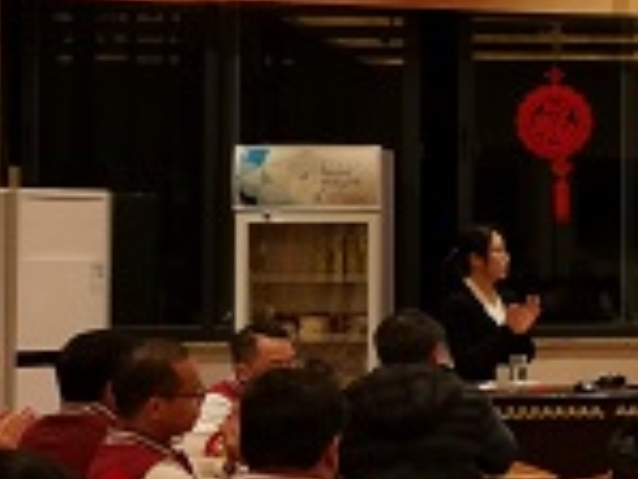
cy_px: 177
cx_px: 963
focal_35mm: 131
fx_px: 2416
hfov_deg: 14.1
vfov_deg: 11.3
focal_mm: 5.58
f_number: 1.8
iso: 160
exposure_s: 1/100
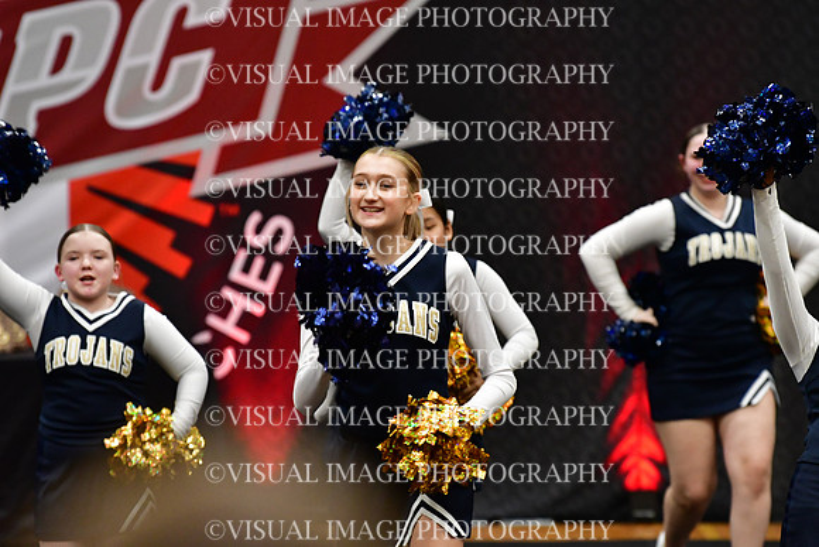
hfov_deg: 6.9
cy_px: 274
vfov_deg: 4.6
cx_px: 410
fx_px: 6826
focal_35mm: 300
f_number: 3.5
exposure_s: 1/500
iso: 4000
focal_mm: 200
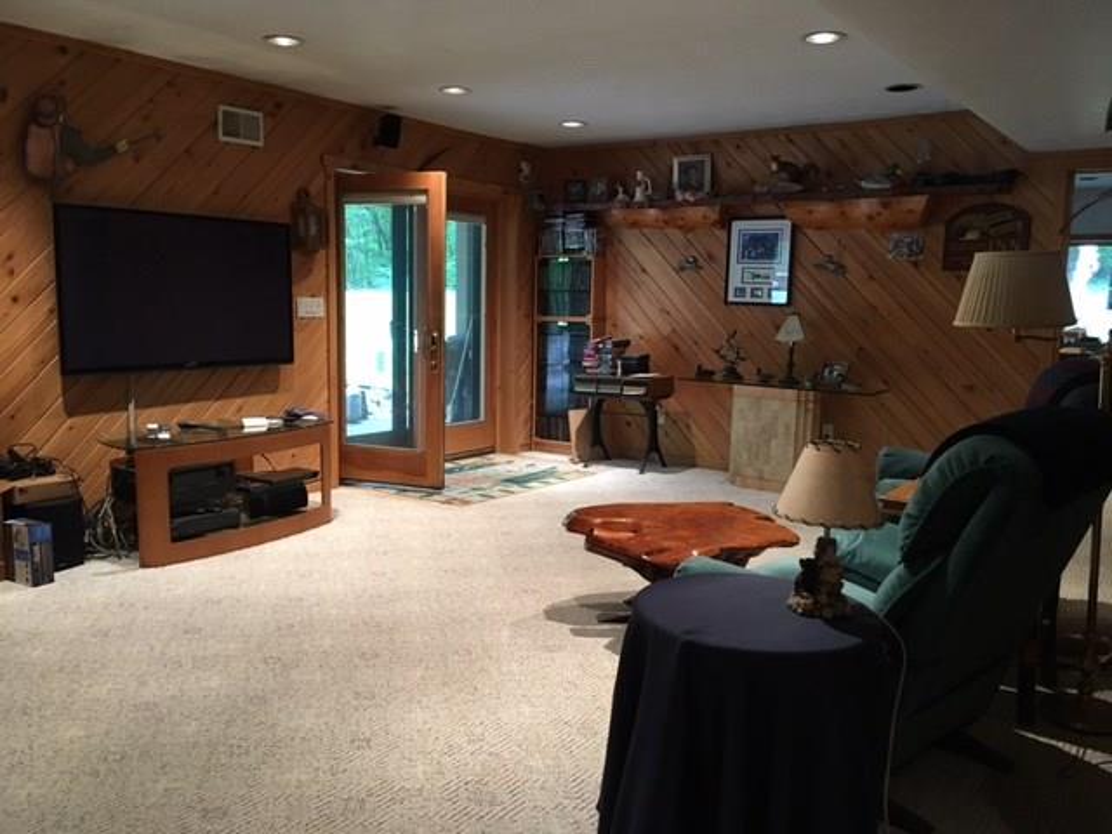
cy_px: 417
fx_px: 932
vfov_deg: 48.2
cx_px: 556
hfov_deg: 61.7
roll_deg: -1.3
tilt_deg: -7.7
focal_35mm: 29
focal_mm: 4.15
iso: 125
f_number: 2.2
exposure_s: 1/30
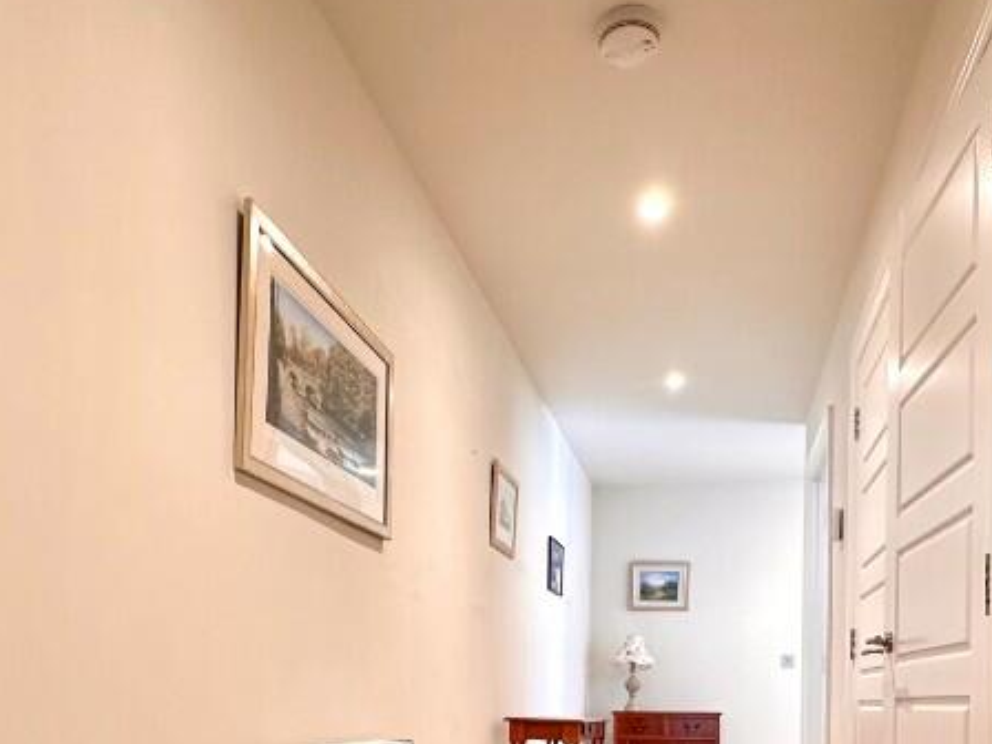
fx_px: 917
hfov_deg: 56.8
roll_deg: -0.4
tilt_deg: -0.3
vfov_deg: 39.8
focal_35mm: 32
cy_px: 713
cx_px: 520
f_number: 2.2
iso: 200
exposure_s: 1/50
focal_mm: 2.22
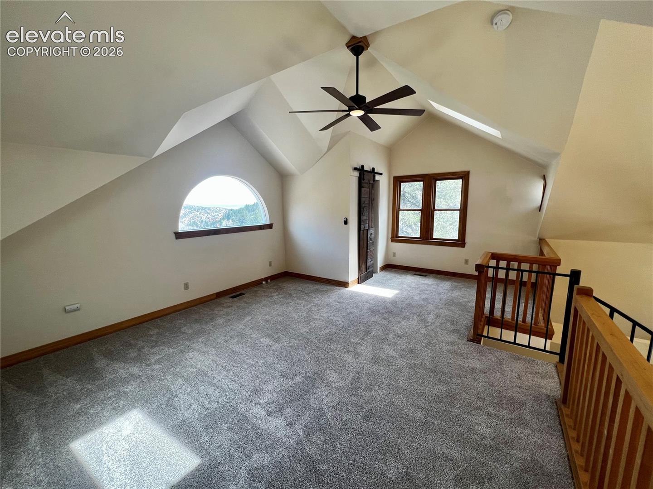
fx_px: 245
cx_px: 326
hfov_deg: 106.2
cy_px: 244
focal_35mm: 13
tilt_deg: -8.6
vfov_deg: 89.9
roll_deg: +1.0
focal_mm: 1.57
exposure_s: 1/120
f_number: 1.8
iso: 64
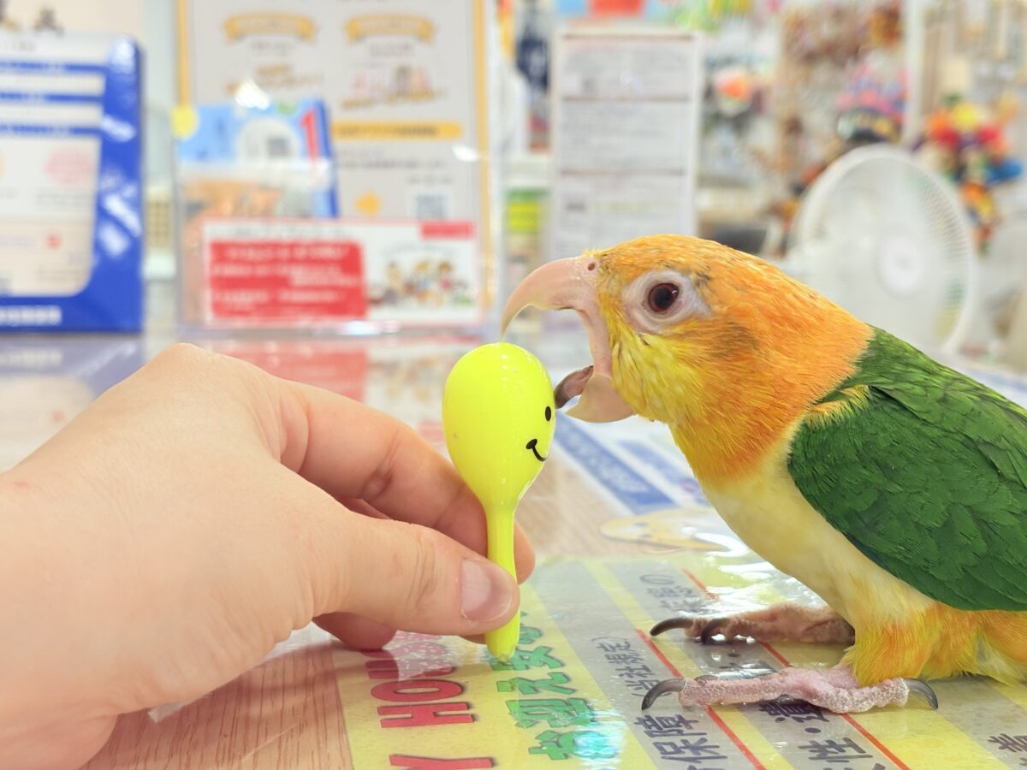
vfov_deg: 28.0
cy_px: 385
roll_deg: -0.2
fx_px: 1543
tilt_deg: -6.4
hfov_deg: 36.8
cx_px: 514
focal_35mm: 52
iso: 80
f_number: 1.6
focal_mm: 5.96
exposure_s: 1/100
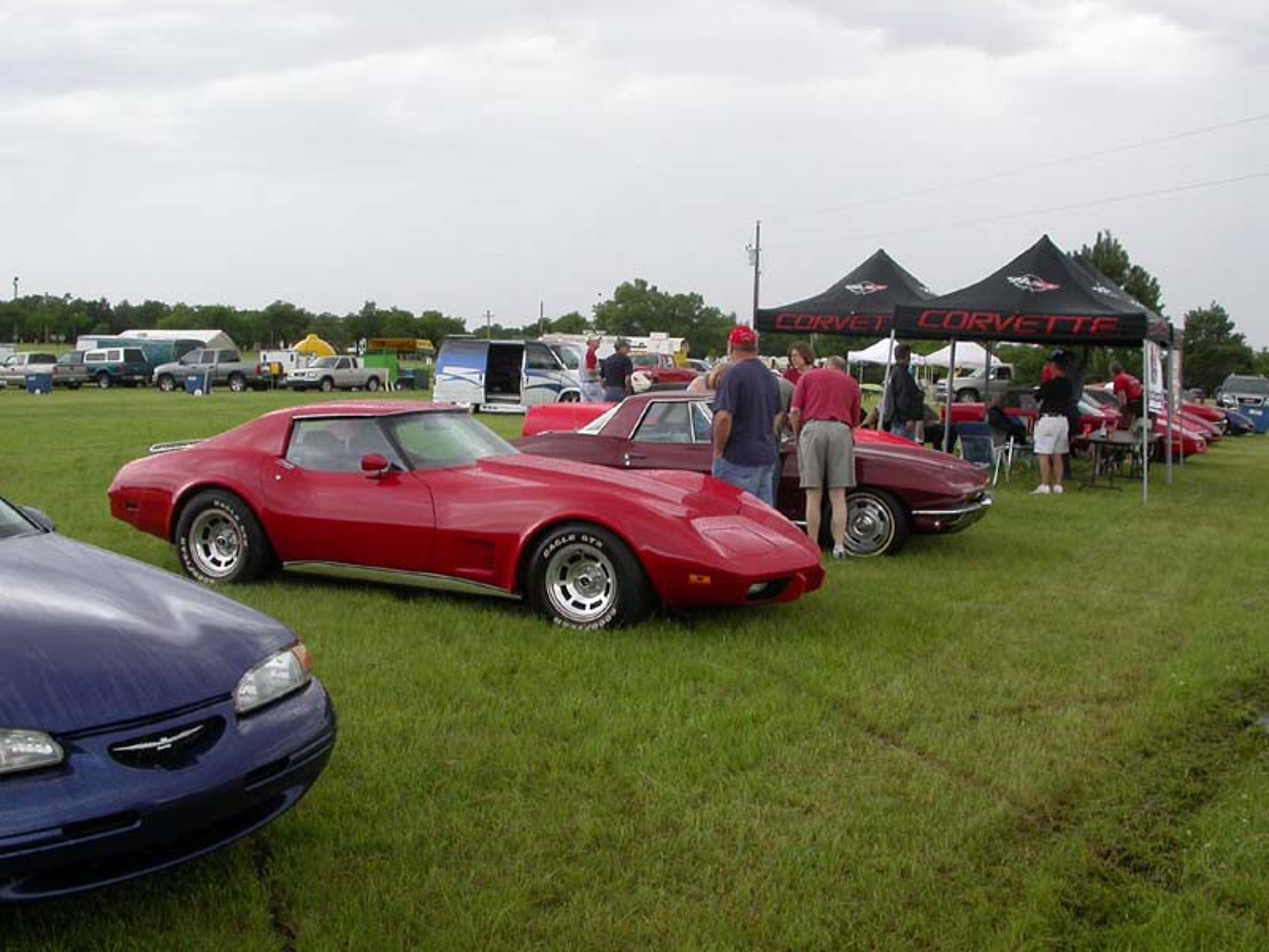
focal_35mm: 38
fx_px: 1393
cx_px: 634
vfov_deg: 37.7
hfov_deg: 49.0
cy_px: 476
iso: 100
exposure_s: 1/148
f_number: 5.3
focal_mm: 7.85
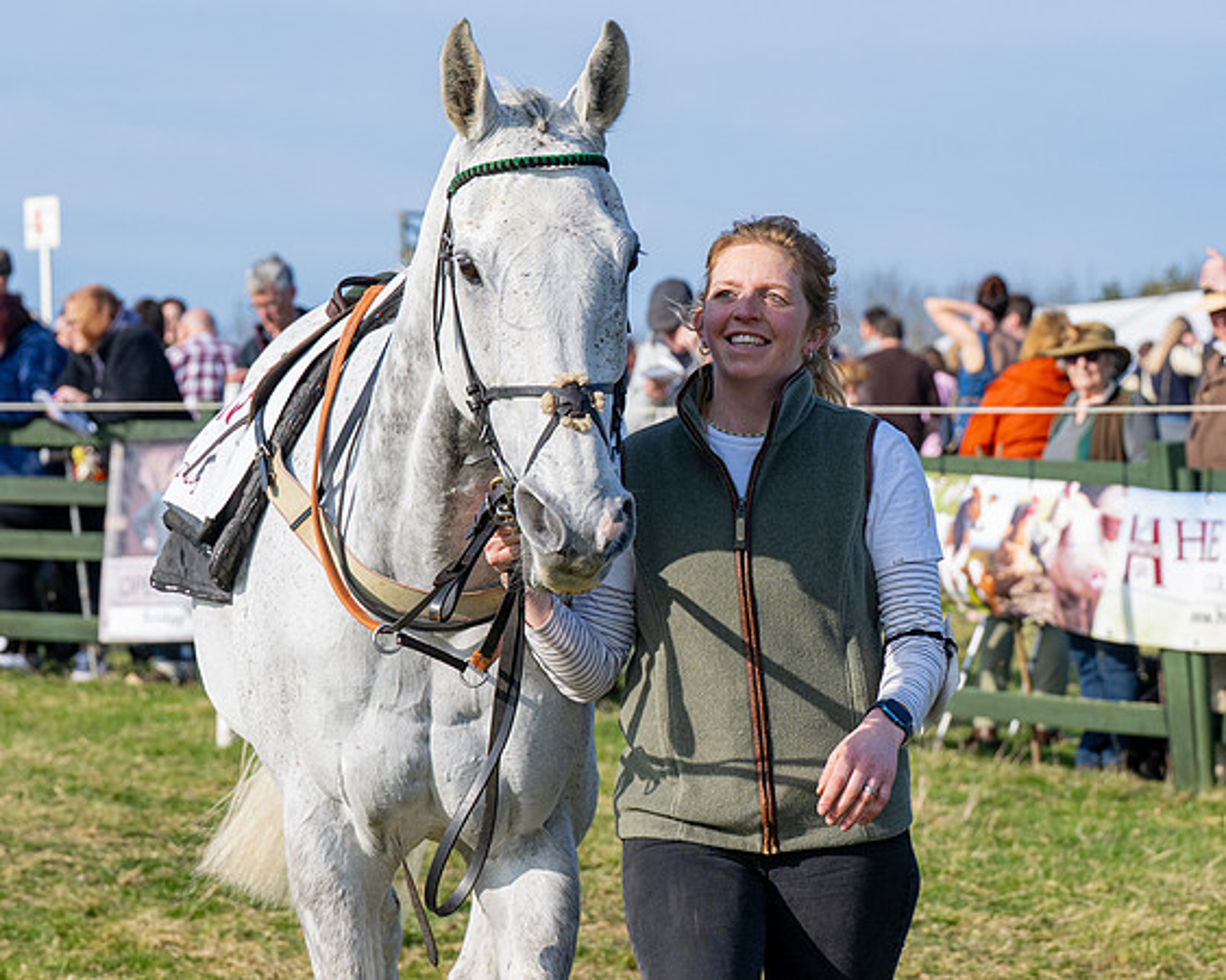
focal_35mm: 147
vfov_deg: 10.5
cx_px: 640
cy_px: 376
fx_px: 5346
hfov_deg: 13.1
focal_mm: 70
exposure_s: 1/1250
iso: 200
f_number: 4.5
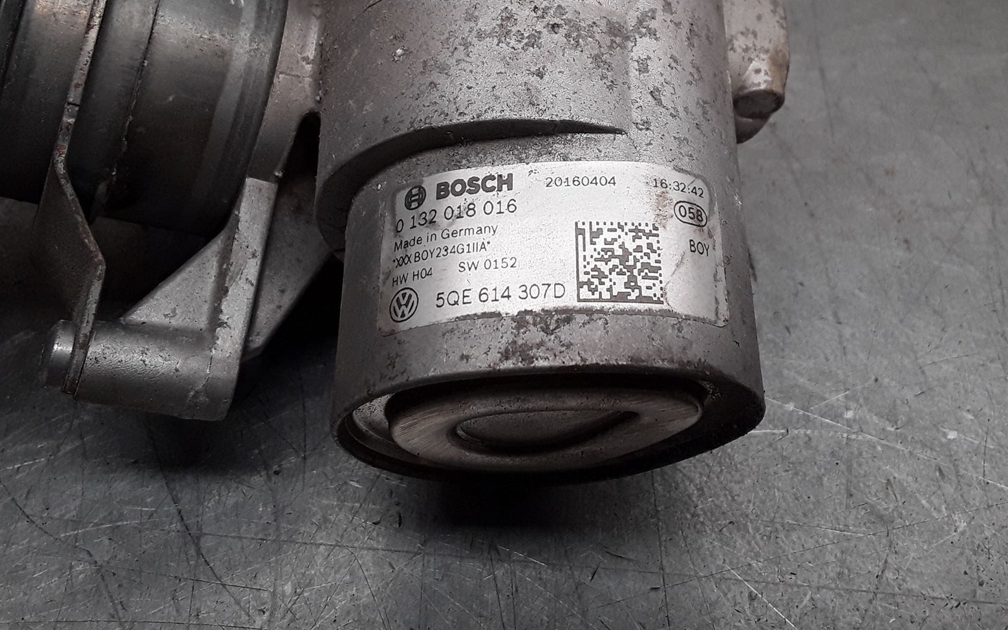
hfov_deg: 50.4
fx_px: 1071
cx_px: 534
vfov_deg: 32.1
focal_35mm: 39
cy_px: 151
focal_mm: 2.91
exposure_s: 1/100
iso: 40
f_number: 1.9
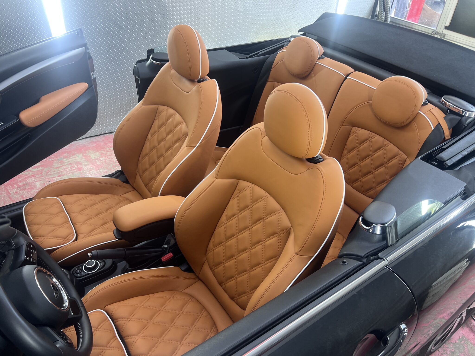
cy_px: 178
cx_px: 238
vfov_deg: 53.1
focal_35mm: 26
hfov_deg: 67.3
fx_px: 357
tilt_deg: -39.6
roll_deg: -2.3
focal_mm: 5.7
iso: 64
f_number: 1.5
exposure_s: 1/60
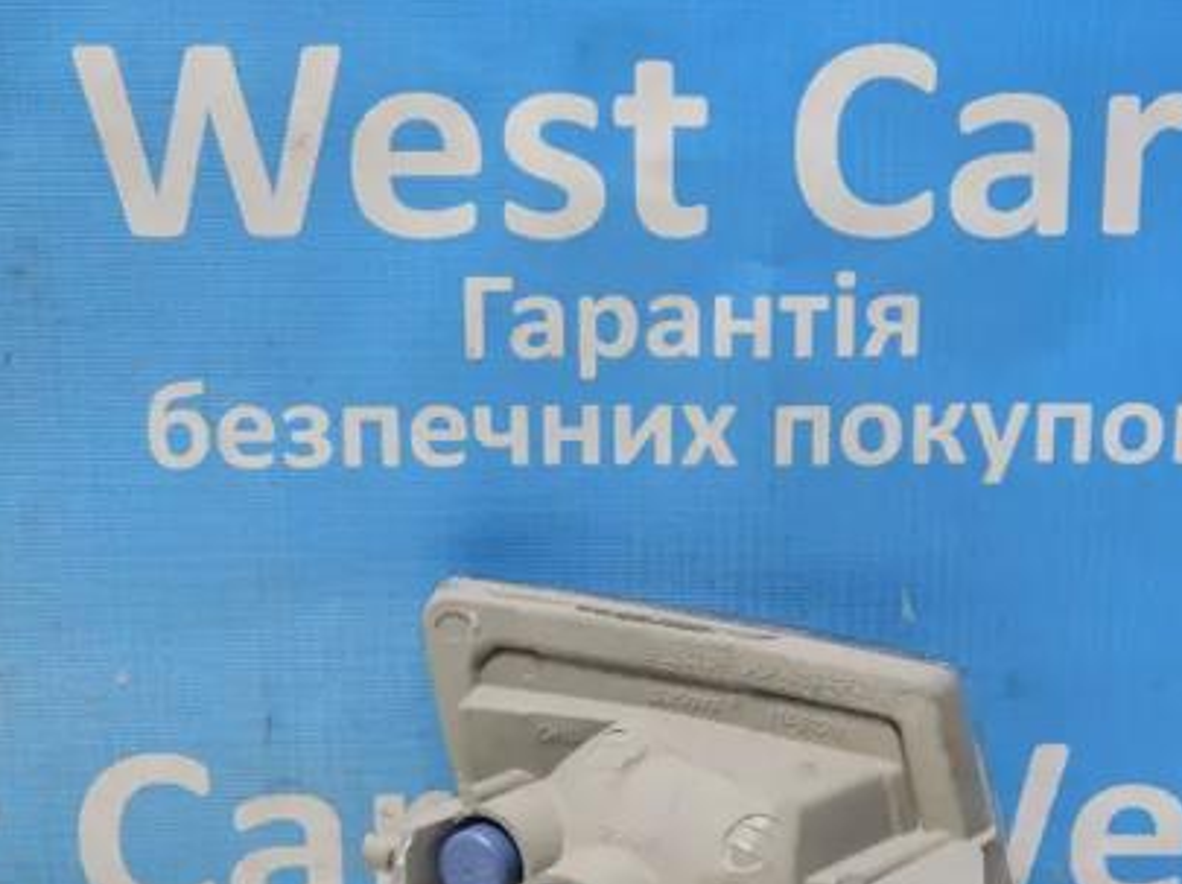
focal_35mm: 87
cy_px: 627
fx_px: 2968
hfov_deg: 22.5
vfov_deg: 16.9
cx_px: 738
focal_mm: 9.7
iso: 400
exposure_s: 1/40
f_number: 3.8
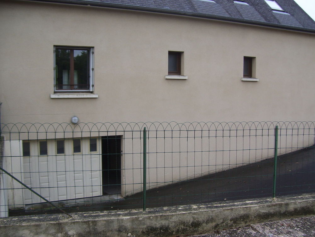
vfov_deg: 39.7
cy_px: 118
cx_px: 158
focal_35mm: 36
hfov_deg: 51.4
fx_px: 328
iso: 80
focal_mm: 6
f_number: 2.7
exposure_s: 1/750
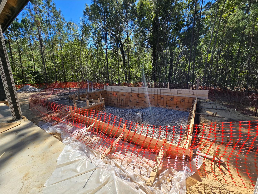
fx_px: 97
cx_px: 129
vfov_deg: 89.9
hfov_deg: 106.2
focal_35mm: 13
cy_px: 97
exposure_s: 1/1529
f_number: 2.2
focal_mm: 2.2
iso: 50
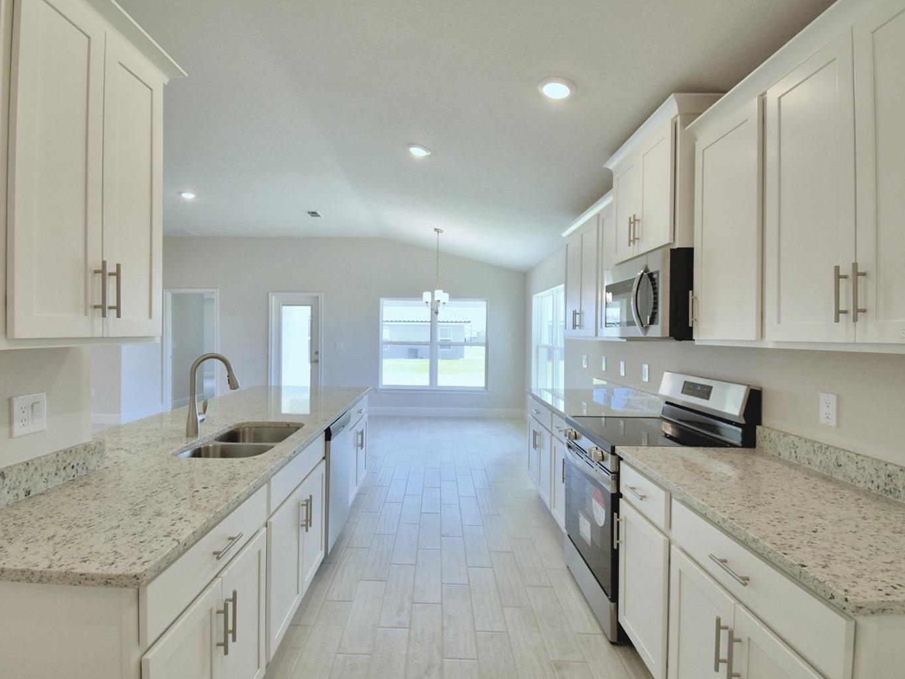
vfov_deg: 74.7
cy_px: 335
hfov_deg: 90.9
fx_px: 444
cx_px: 425
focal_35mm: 17
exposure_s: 1/125
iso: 200
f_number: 4.5
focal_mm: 10
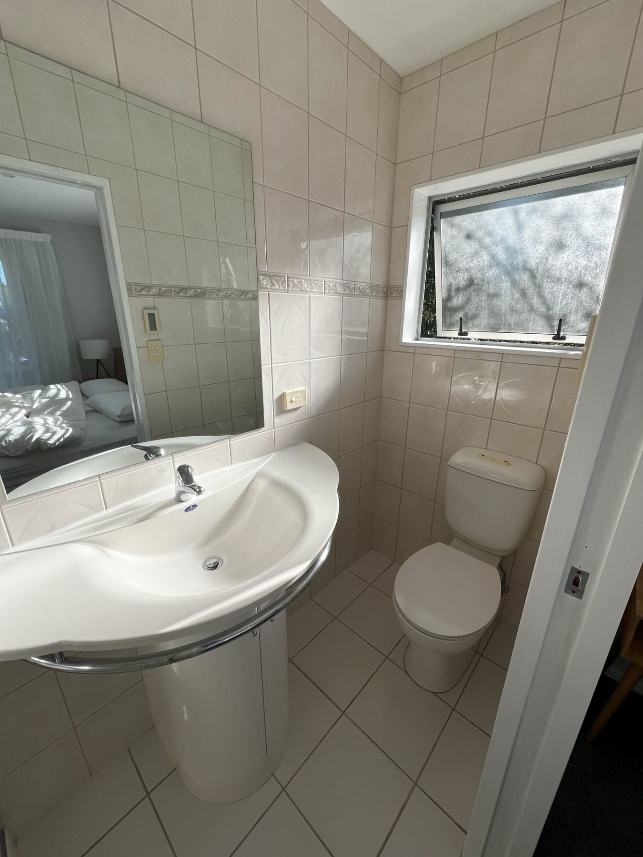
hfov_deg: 89.9
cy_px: 428
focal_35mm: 13
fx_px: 322
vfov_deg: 106.2
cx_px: 322
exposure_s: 1/652
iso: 32
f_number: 1.8
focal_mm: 1.57
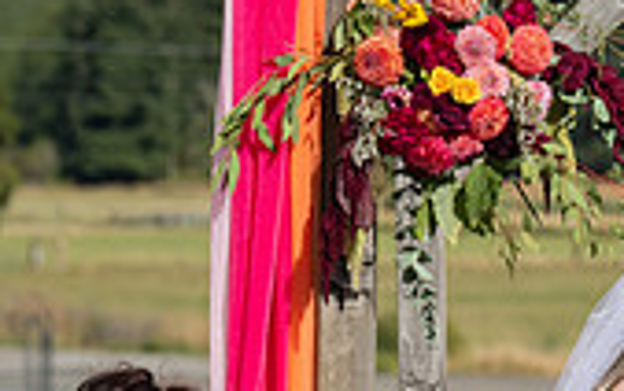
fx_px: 5890
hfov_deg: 6.0
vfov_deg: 3.8
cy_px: 515
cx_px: 772
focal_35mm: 346
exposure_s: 1/8000
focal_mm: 99
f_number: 4.5
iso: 400
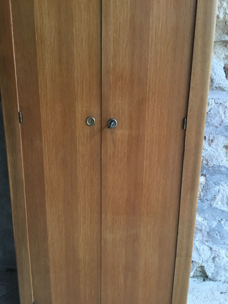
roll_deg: -0.2
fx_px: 272
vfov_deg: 58.4
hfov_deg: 45.4
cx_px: 114
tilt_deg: -15.8
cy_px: 152
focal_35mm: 31
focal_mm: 3.3
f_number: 2.4
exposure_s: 1/33
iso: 125
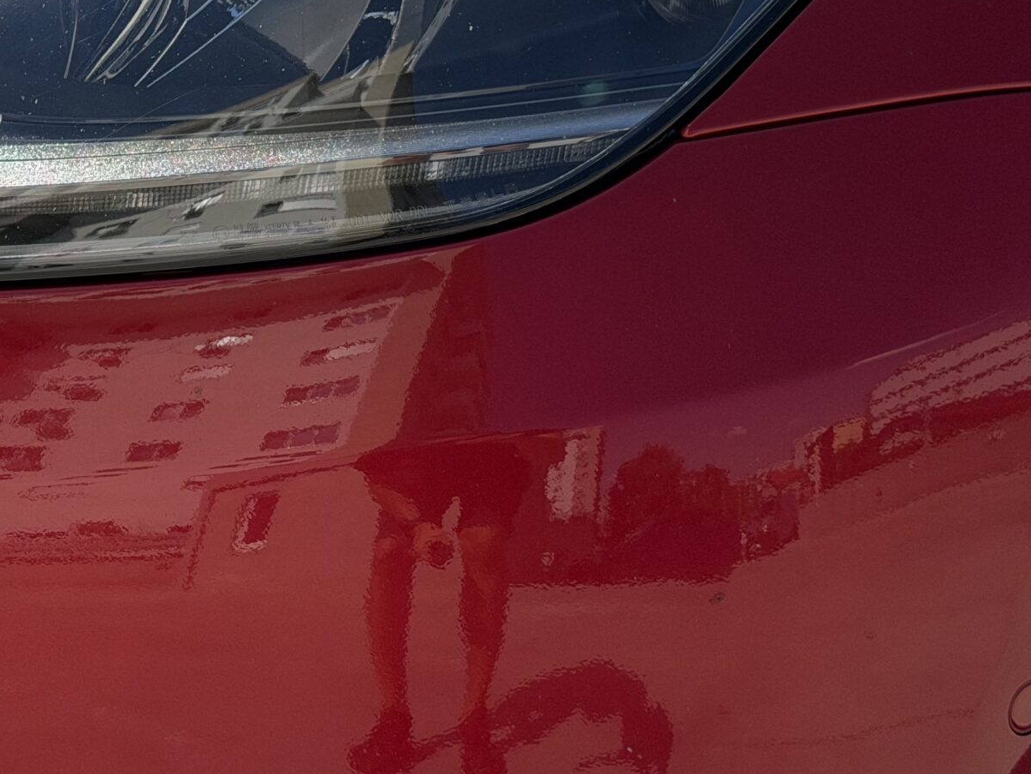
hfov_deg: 19.0
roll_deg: +0.9
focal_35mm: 102
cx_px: 166
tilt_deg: -13.4
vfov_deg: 14.3
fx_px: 3038
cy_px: -25
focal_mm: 6.76
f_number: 1.78
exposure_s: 1/4098
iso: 64
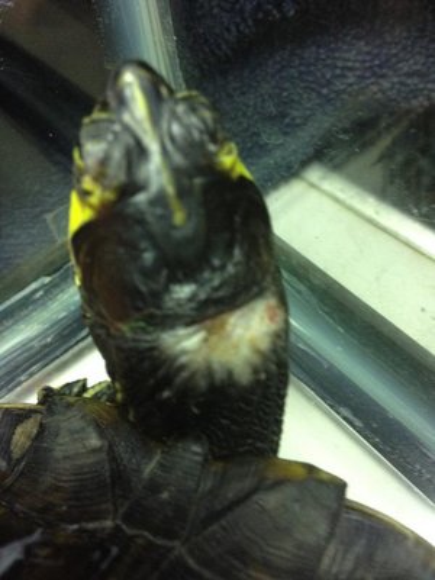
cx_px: 218
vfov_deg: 52.6
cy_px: 290
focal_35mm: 35
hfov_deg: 40.7
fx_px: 586
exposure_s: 1/20
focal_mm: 4.28
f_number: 2.4
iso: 200
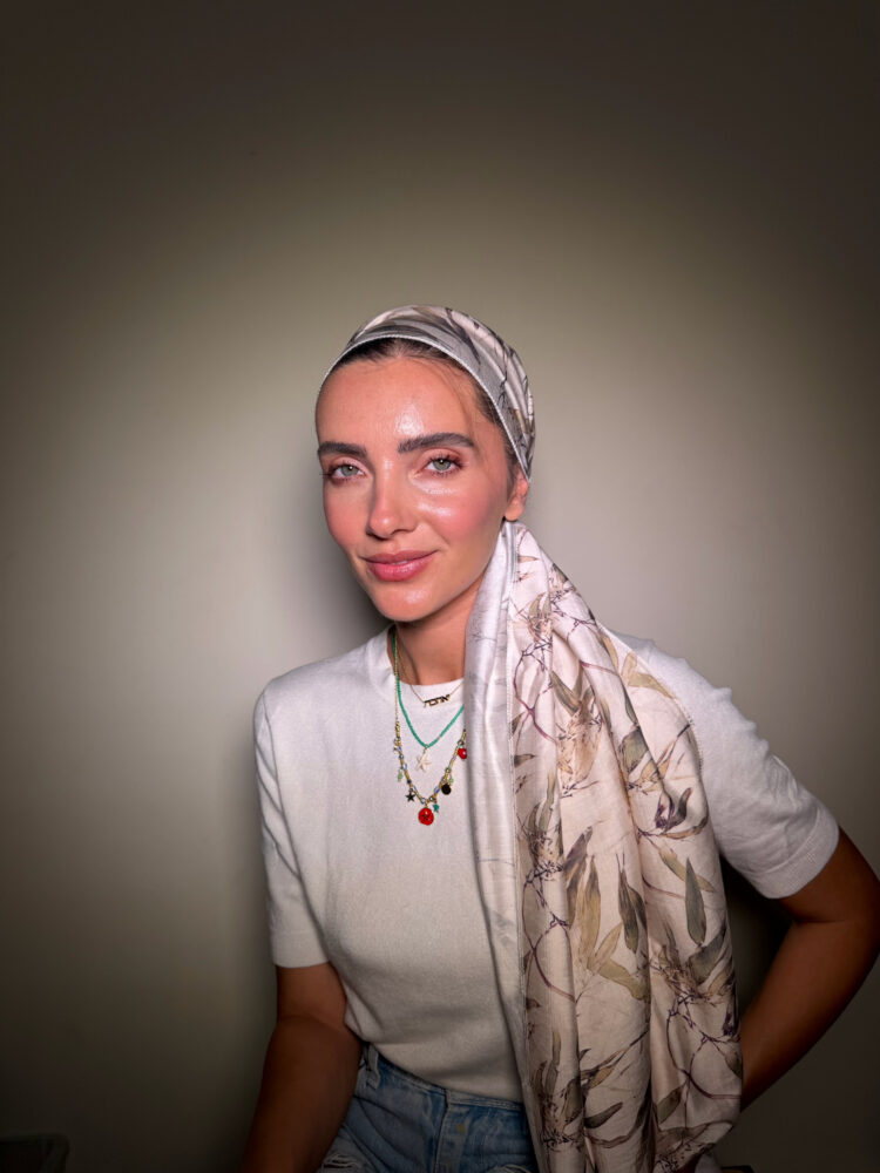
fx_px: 813
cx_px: 440
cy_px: 586
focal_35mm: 24
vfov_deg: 71.6
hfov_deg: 56.8
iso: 64
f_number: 1.78
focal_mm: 6.76
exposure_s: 1/268
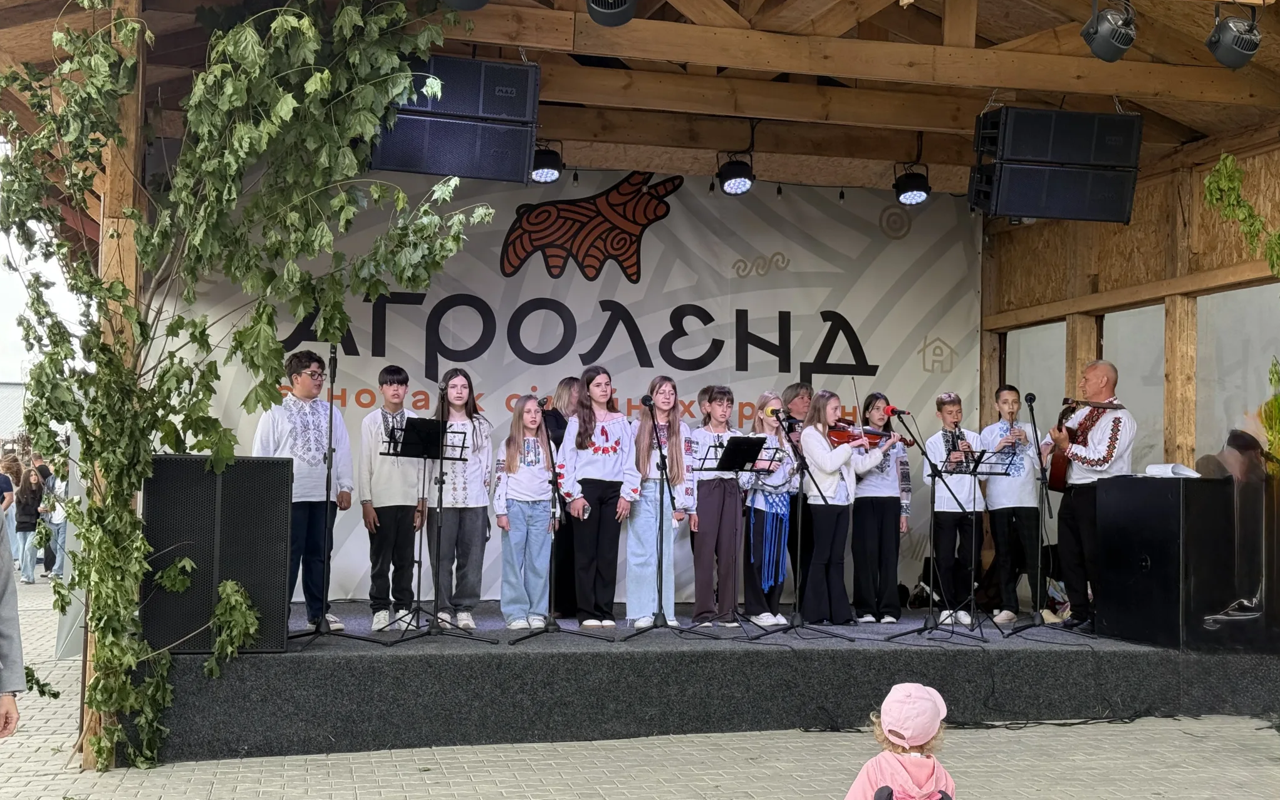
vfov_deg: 25.3
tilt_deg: +1.9
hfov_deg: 39.6
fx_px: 1779
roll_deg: -0.9
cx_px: 640
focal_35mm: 51
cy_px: 449
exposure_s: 1/493
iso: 100
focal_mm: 6.76
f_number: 1.78
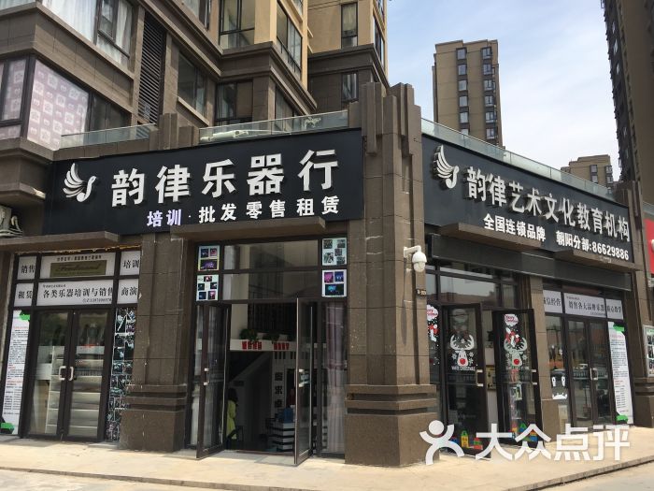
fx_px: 548
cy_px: 246
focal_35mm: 29
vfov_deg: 48.2
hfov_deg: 61.7
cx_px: 327
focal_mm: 4.15
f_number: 2.2
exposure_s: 1/1131
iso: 25
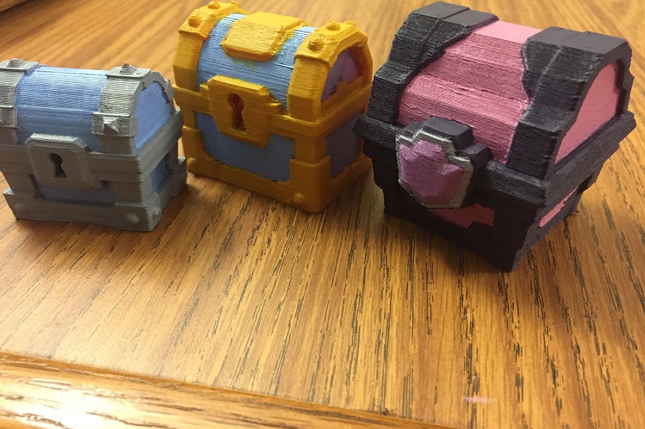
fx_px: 555
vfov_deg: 42.3
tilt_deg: -32.7
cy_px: 195
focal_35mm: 31
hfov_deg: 60.3
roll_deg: +2.3
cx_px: 318
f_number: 2.2
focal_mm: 4.15
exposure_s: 1/20
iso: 250
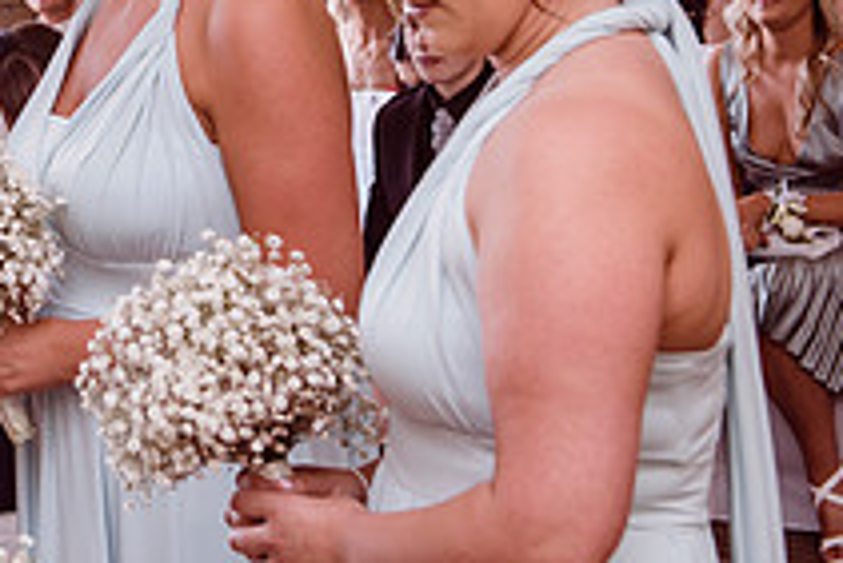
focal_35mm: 132
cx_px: -188
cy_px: -118
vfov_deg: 10.2
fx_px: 3093
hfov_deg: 15.0
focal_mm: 48
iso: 320
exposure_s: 1/60
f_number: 5.6
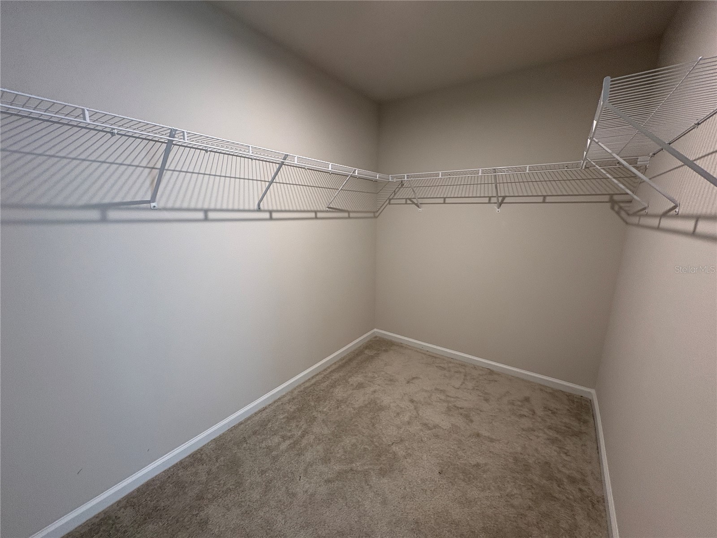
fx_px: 290
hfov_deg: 102.1
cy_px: 269
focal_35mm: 14
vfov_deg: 85.7
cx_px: 358
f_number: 2.2
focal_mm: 2.22
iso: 200
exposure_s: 1/60
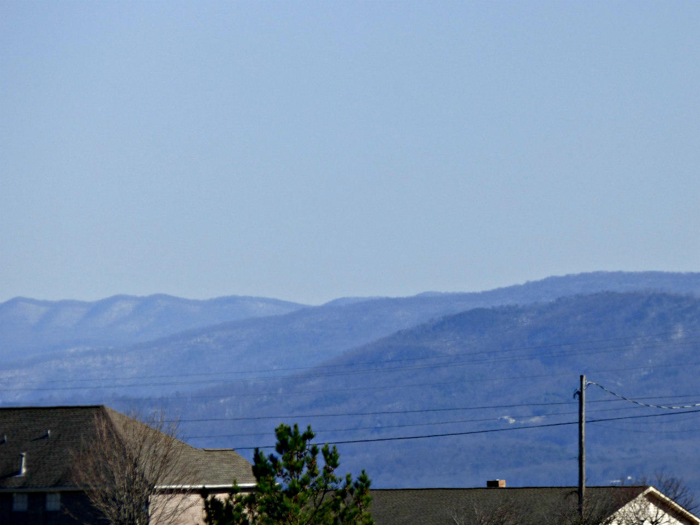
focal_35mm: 627
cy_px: 262
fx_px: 12679
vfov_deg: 2.4
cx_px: 350
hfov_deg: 3.2
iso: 100
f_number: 5.6
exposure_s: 1/640
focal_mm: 102.05
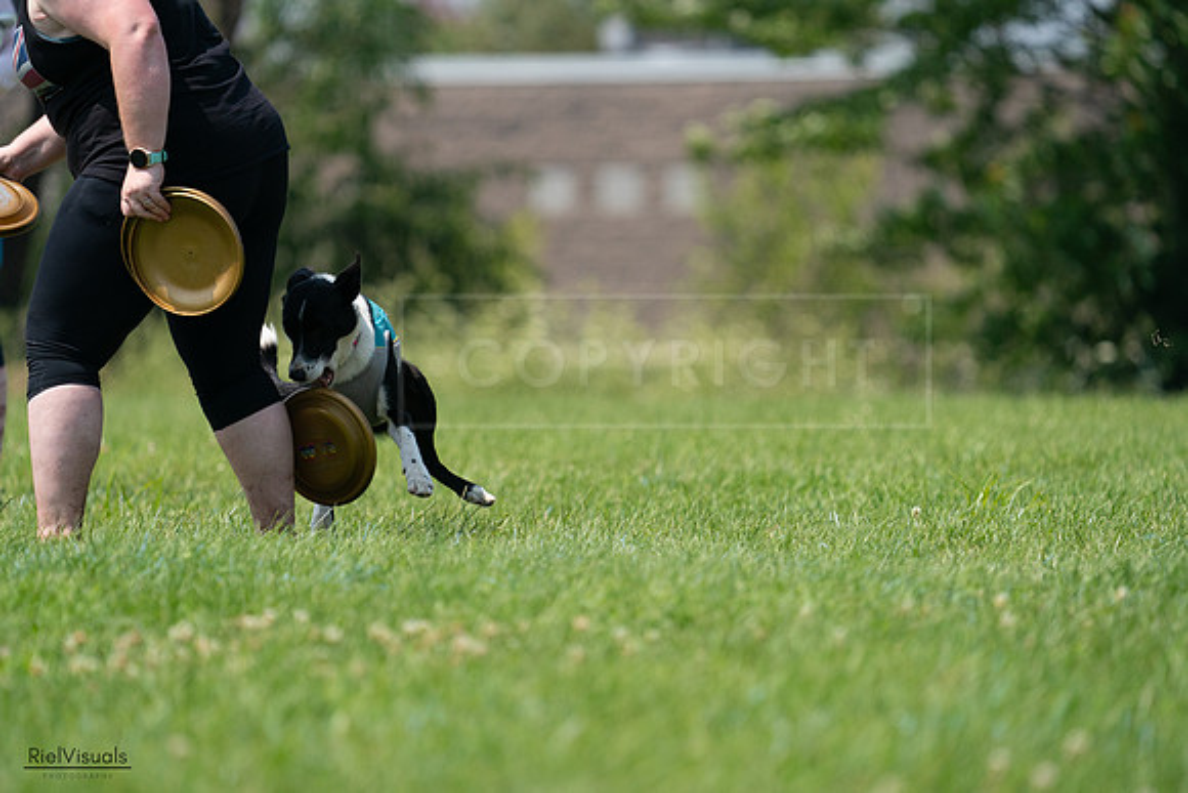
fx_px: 13830
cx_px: 594
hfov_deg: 4.9
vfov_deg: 3.3
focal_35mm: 419
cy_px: 396
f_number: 6.3
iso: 1000
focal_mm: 419
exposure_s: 1/4000
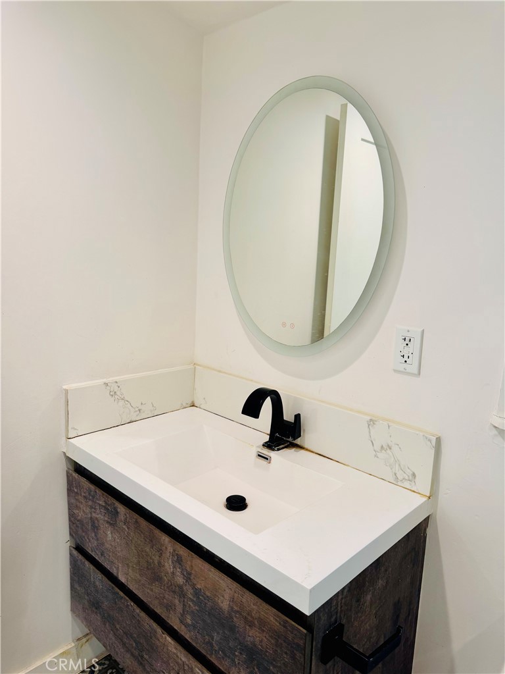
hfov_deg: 56.8
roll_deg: -1.7
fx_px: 467
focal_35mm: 24
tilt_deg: -10.1
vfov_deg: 71.6
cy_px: 337
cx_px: 252
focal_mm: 6.76
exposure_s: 1/120
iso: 100
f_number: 1.78
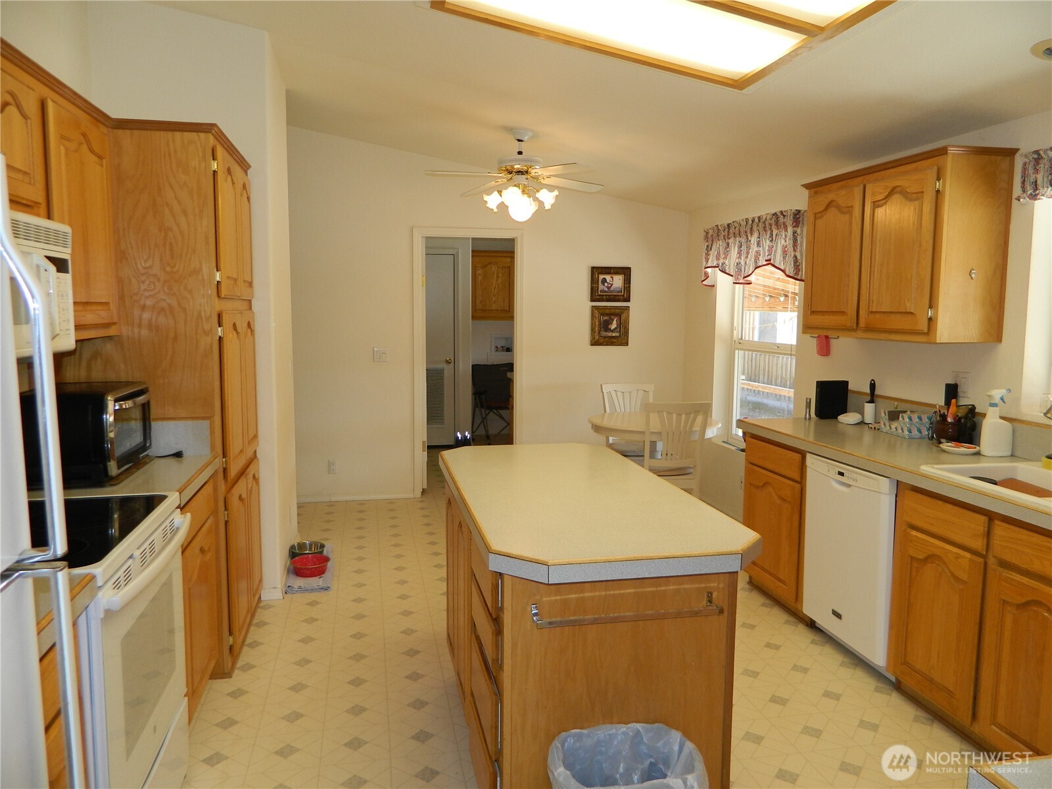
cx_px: 526
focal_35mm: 25
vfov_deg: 54.9
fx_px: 760
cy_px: 394
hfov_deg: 69.4
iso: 80
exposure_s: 1/40
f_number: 3.1
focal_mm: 4.5
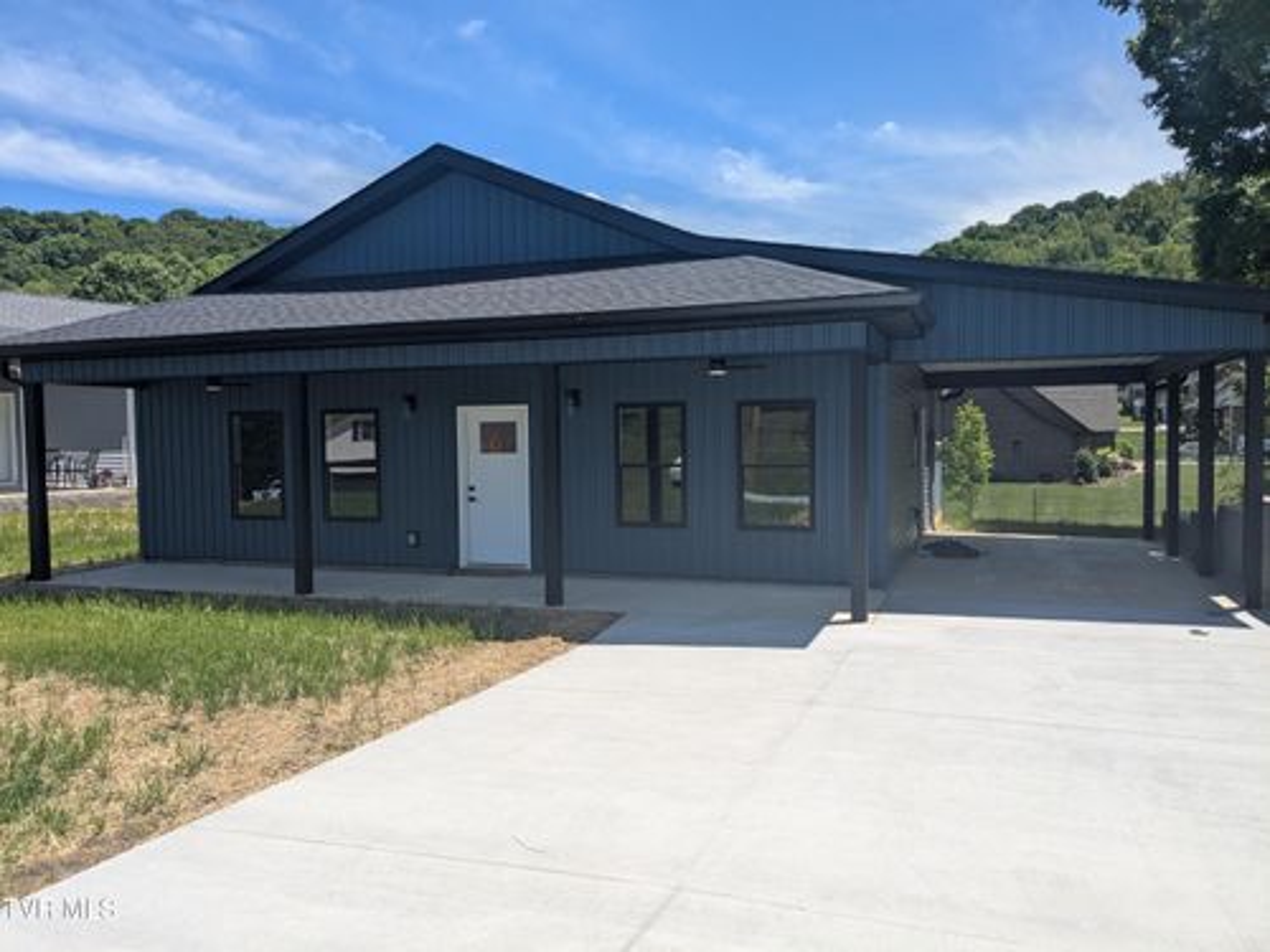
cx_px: 635
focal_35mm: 27
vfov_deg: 51.4
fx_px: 991
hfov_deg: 65.3
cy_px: 476
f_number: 1.73
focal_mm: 4.38
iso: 68
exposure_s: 1/3891
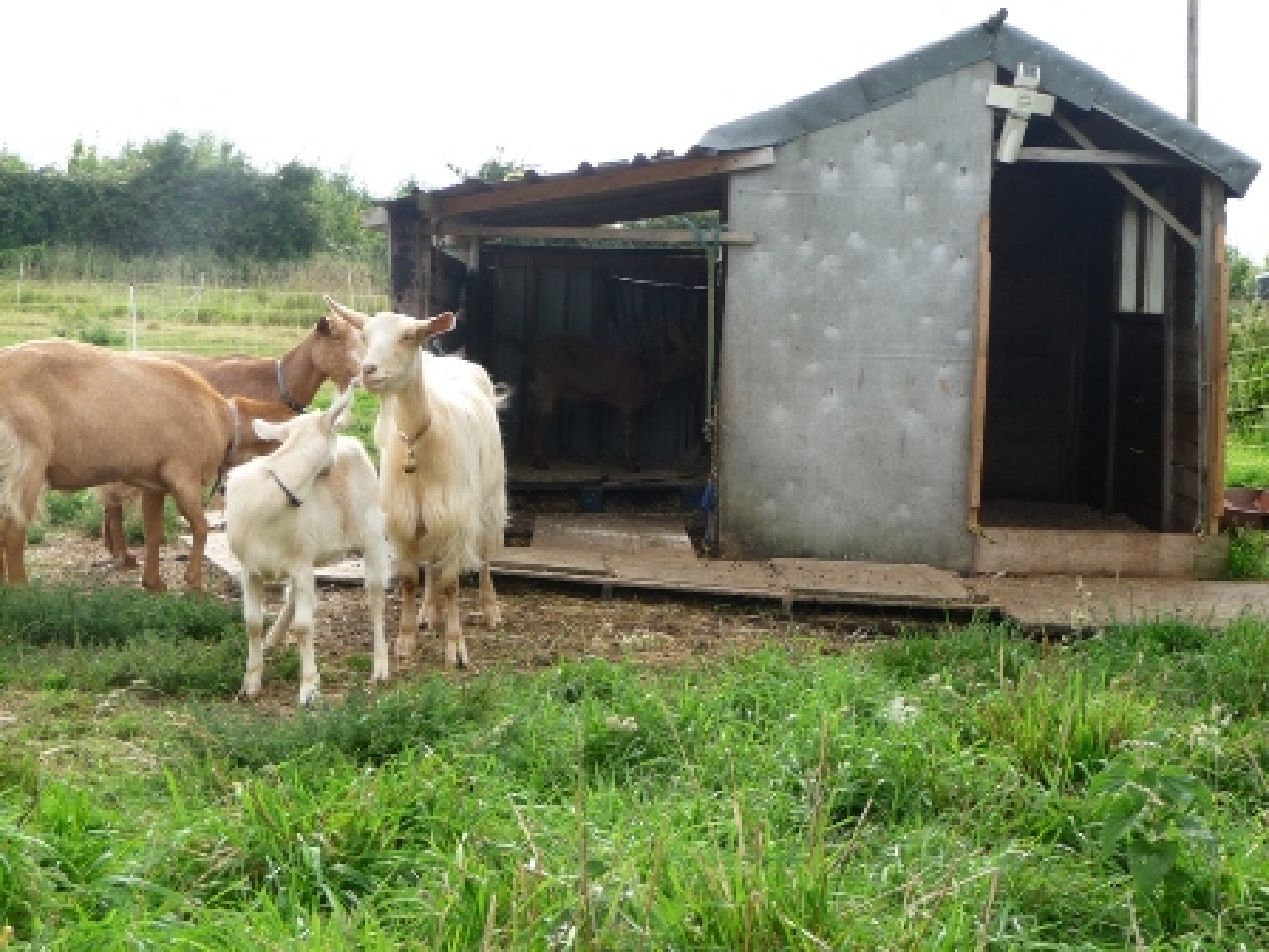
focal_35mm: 55
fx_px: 2016
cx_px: 634
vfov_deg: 26.6
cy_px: 476
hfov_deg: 34.9
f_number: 4.3
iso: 100
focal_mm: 9.3
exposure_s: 1/200
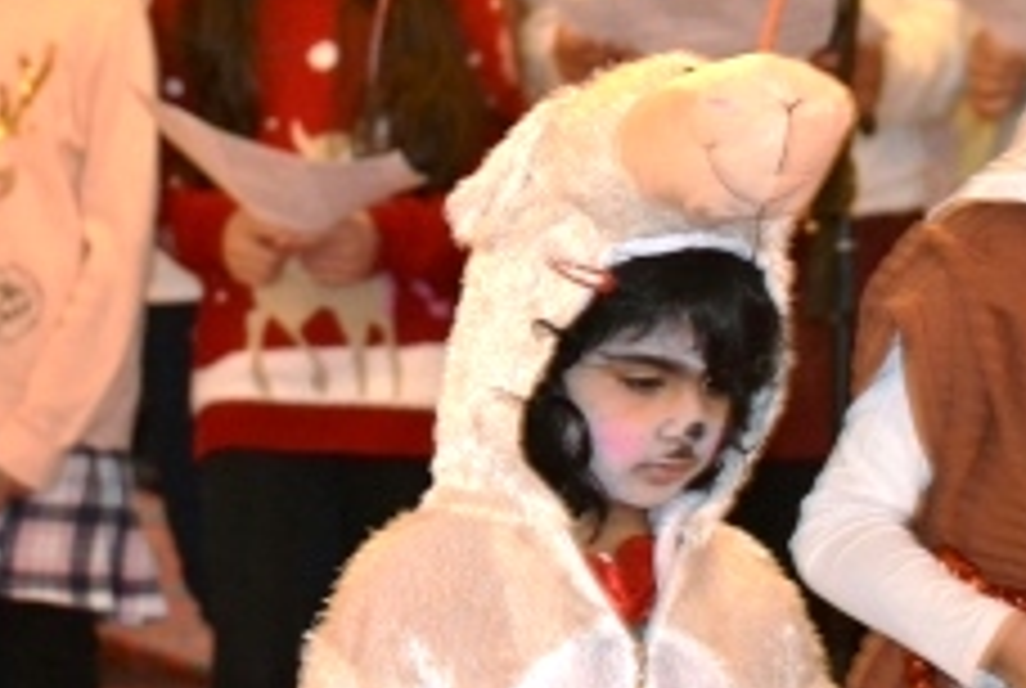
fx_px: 7138
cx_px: 554
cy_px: 393
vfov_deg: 5.5
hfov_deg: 8.2
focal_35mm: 250
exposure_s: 1/60
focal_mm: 85
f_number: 4.5
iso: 3200
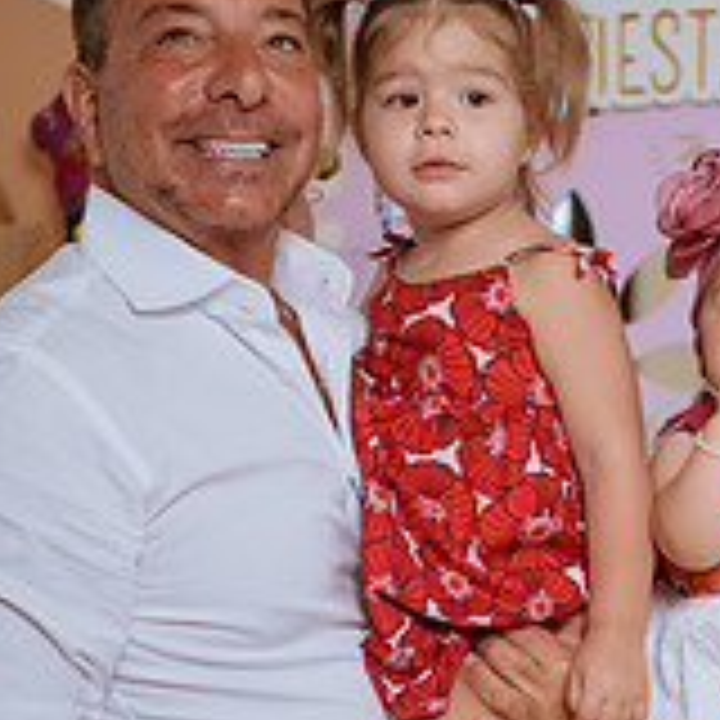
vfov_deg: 16.0
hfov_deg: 15.9
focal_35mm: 108
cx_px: 652
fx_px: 2541
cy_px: 547
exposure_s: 1/1250
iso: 160
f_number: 1.8
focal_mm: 35
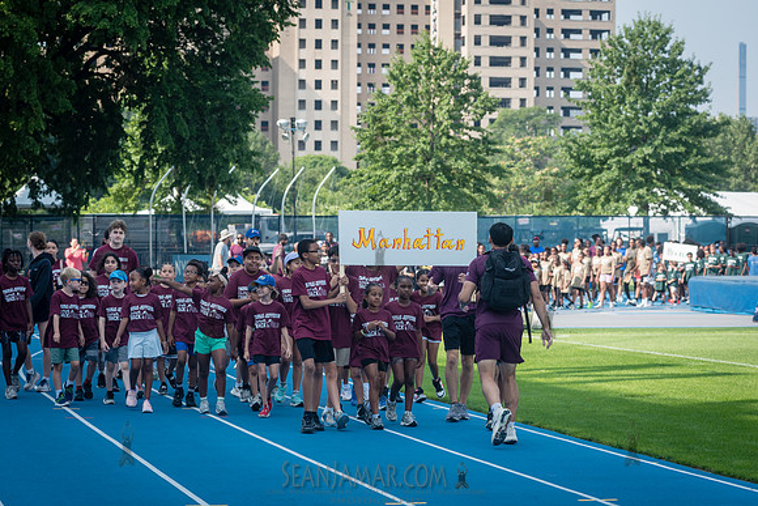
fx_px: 2413
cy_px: 253
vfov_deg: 12.0
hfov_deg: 17.9
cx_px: 384
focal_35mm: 115
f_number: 5.6
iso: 160
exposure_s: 1/320
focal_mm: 112
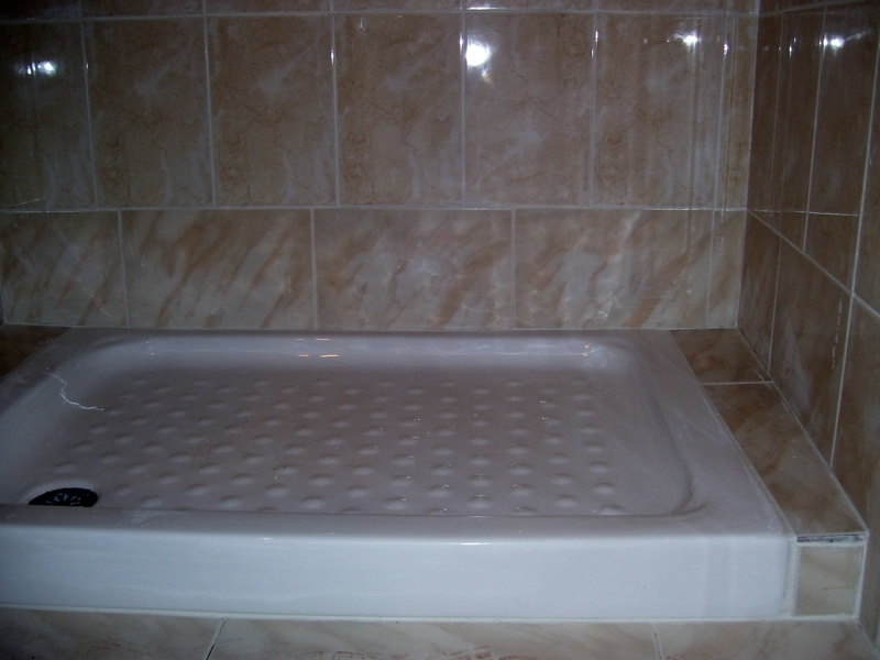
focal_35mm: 36
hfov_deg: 51.4
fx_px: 915
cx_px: 440
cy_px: 330
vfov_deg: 39.7
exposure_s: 1/60
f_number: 2.7
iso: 80
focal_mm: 6
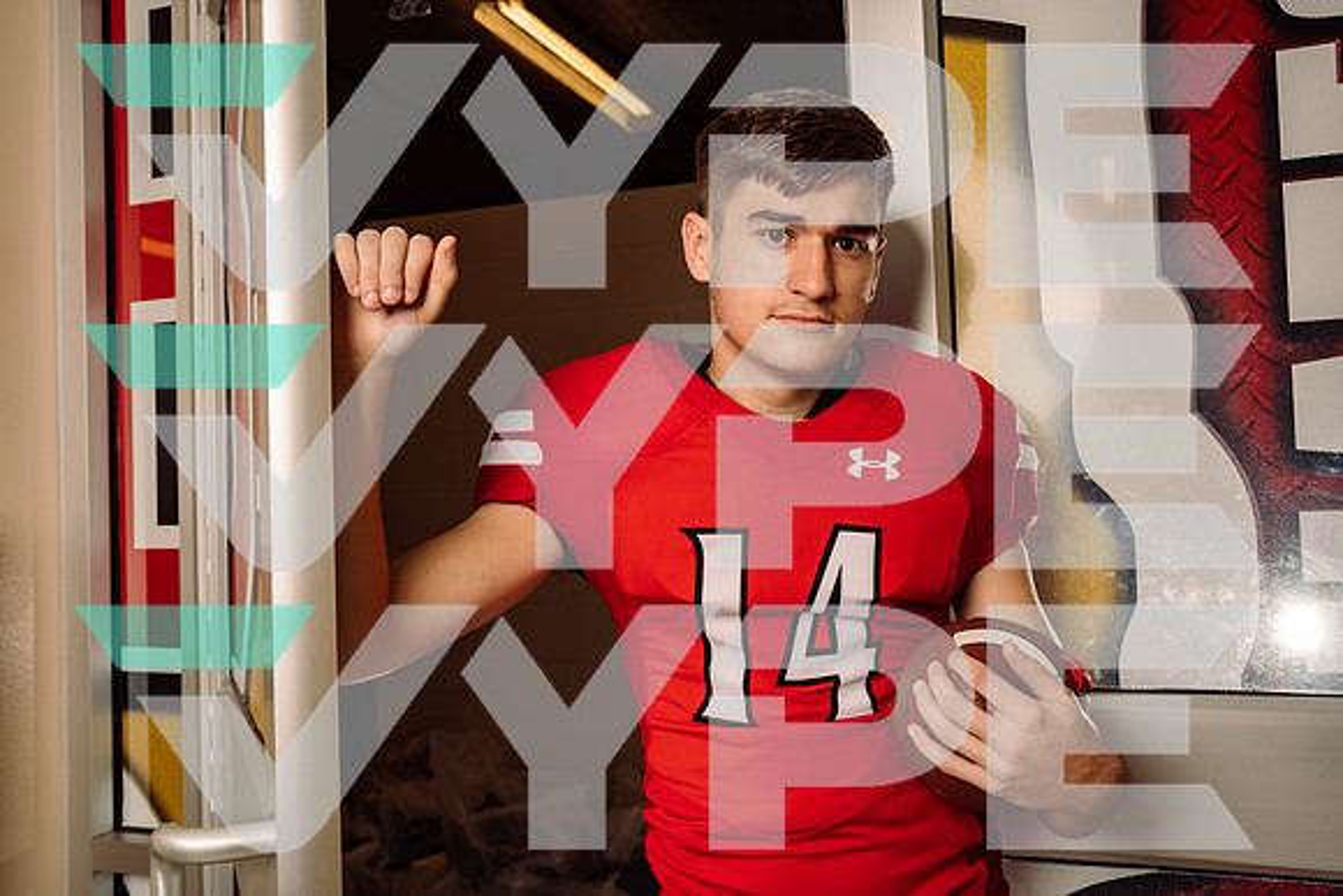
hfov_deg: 55.8
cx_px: 672
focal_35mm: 34
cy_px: 448
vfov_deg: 38.9
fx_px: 1269
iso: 320
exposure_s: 1/200
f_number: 7.1
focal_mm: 34
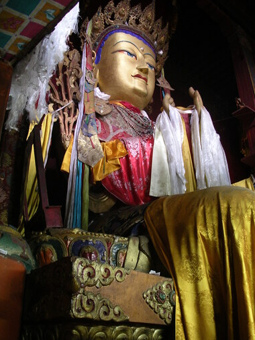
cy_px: 173
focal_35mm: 38
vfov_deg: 49.0
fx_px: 373
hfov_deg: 37.7
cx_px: 130
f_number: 2.8
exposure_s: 1/3.12
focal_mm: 7.8
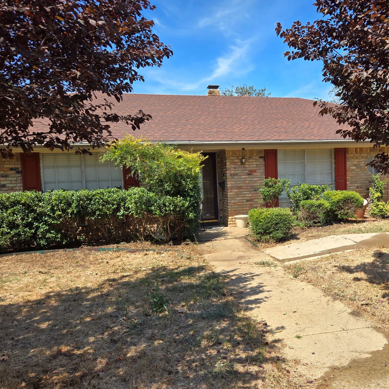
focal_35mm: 28
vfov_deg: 57.3
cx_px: 246
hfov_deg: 56.5
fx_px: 356
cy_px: 197
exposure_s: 1/997
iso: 25
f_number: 1.8
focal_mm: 5.4
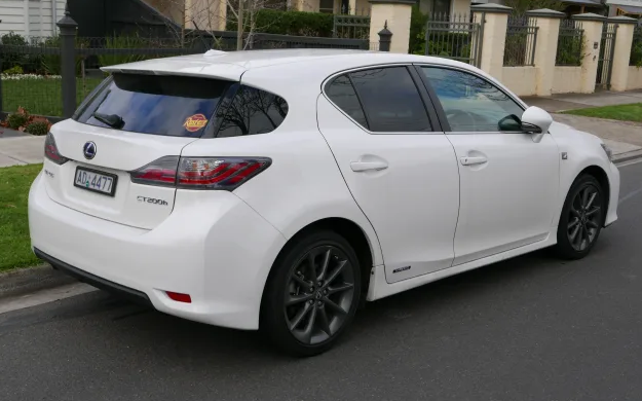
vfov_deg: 28.0
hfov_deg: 43.5
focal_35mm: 46
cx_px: 316
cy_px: 207
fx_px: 804
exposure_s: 1/320
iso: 200
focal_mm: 19.9
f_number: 5.6
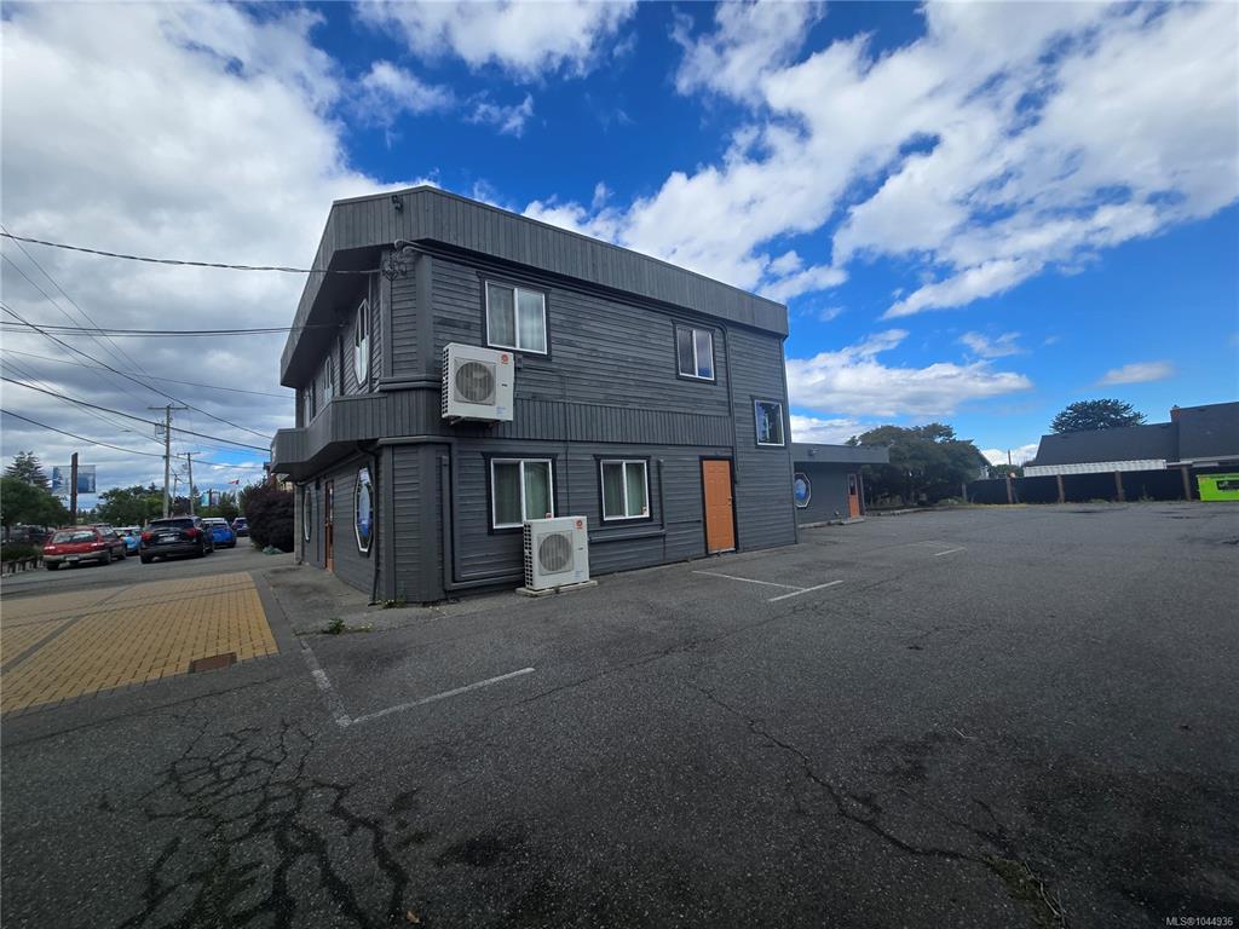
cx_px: 620
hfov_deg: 106.2
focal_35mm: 13
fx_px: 465
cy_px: 464
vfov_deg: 89.9
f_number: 2.2
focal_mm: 2.2
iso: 50
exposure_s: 1/2180
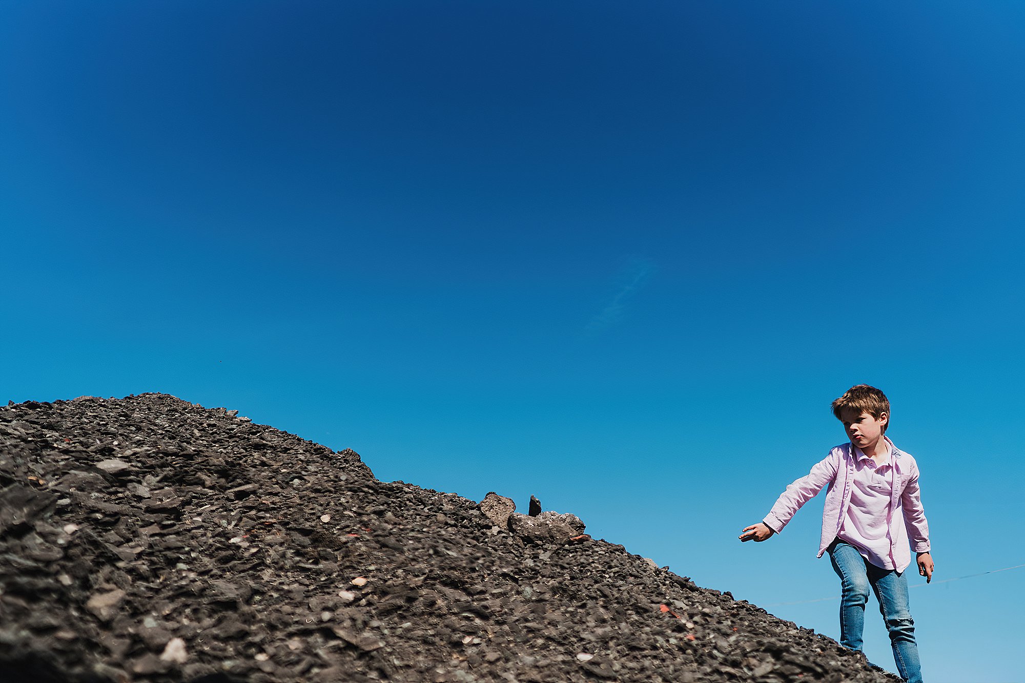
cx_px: 512
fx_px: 996
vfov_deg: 37.8
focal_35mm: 35
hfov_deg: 54.4
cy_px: 342
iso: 100
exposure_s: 1/8000
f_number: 2
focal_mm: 35
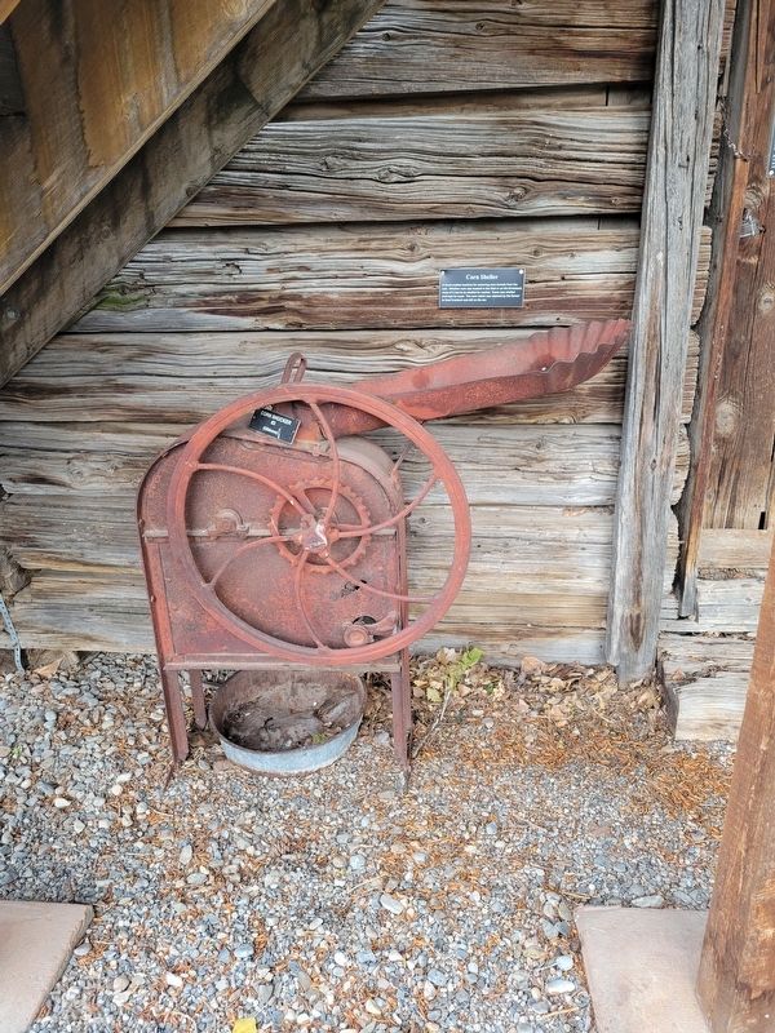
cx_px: 388
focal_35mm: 26
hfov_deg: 53.1
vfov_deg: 67.3
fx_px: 776
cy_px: 516
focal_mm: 5.4
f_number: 1.8
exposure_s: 1/120
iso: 160
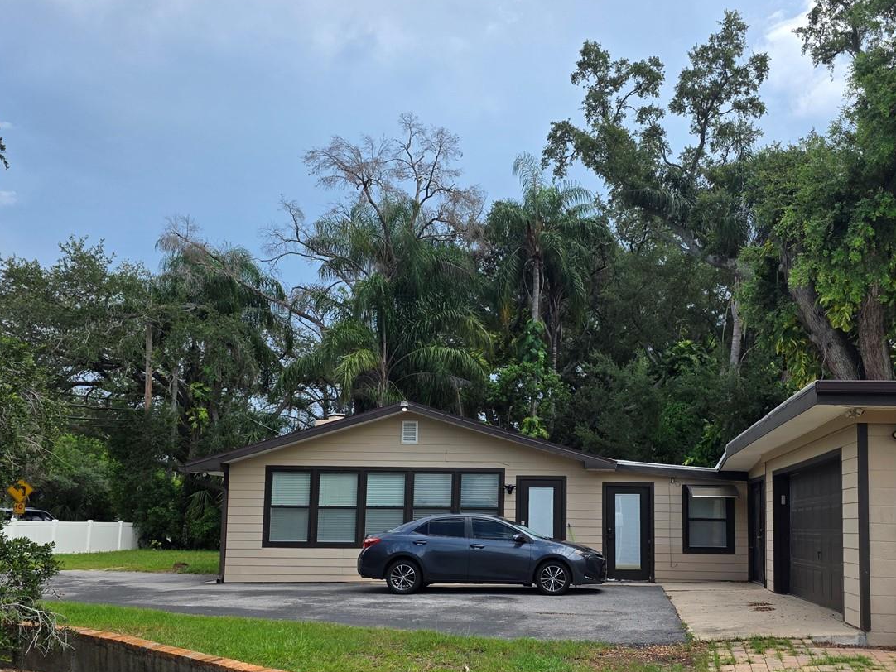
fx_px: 880
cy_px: 434
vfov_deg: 41.4
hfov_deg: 53.6
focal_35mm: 34
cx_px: 536
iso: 80
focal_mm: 6.3
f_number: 1.7
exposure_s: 1/3618
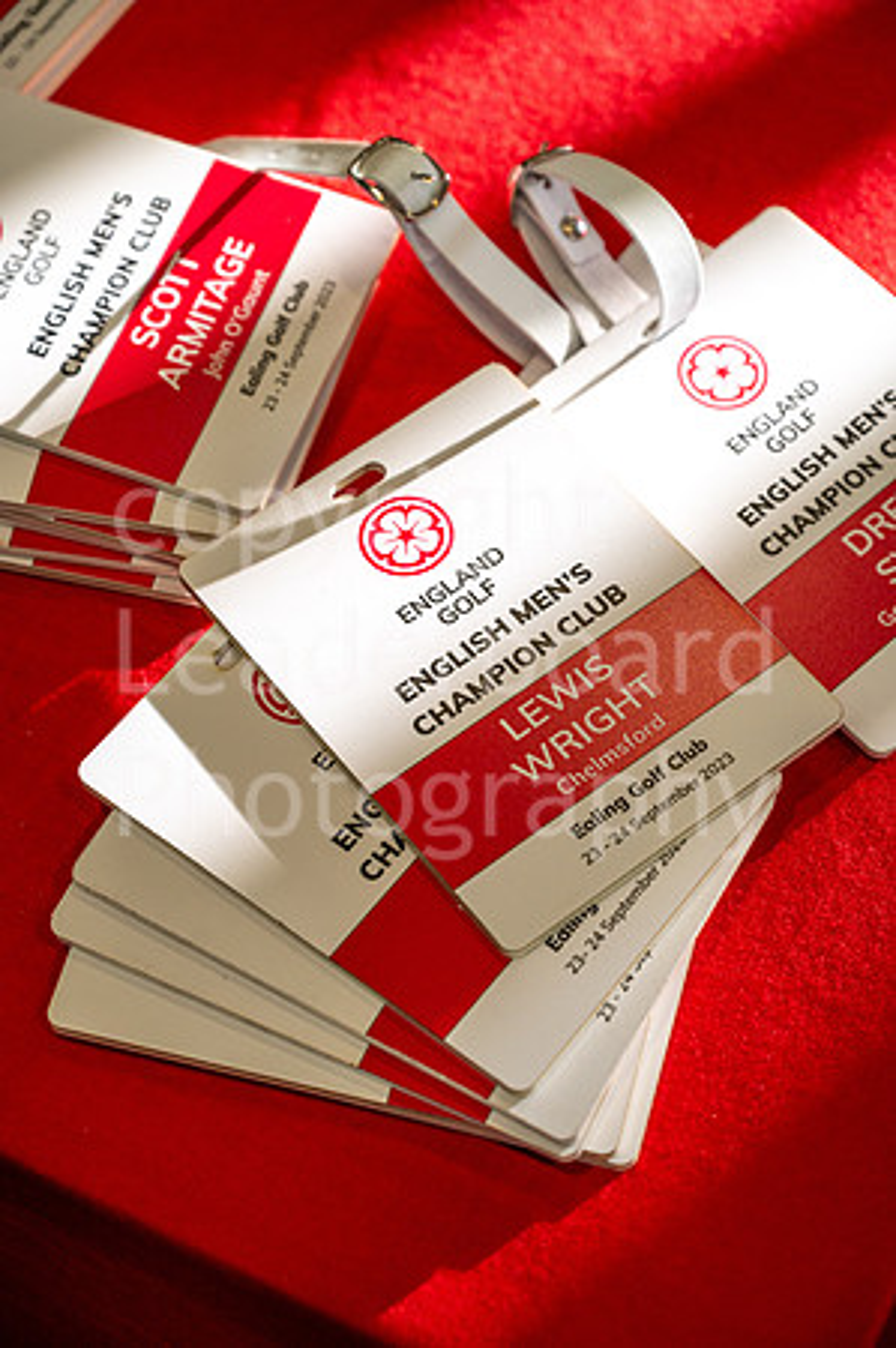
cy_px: 674
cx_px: 448
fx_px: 2619
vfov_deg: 28.9
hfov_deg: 19.4
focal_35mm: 70
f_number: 5
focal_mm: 70
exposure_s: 1/320
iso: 500
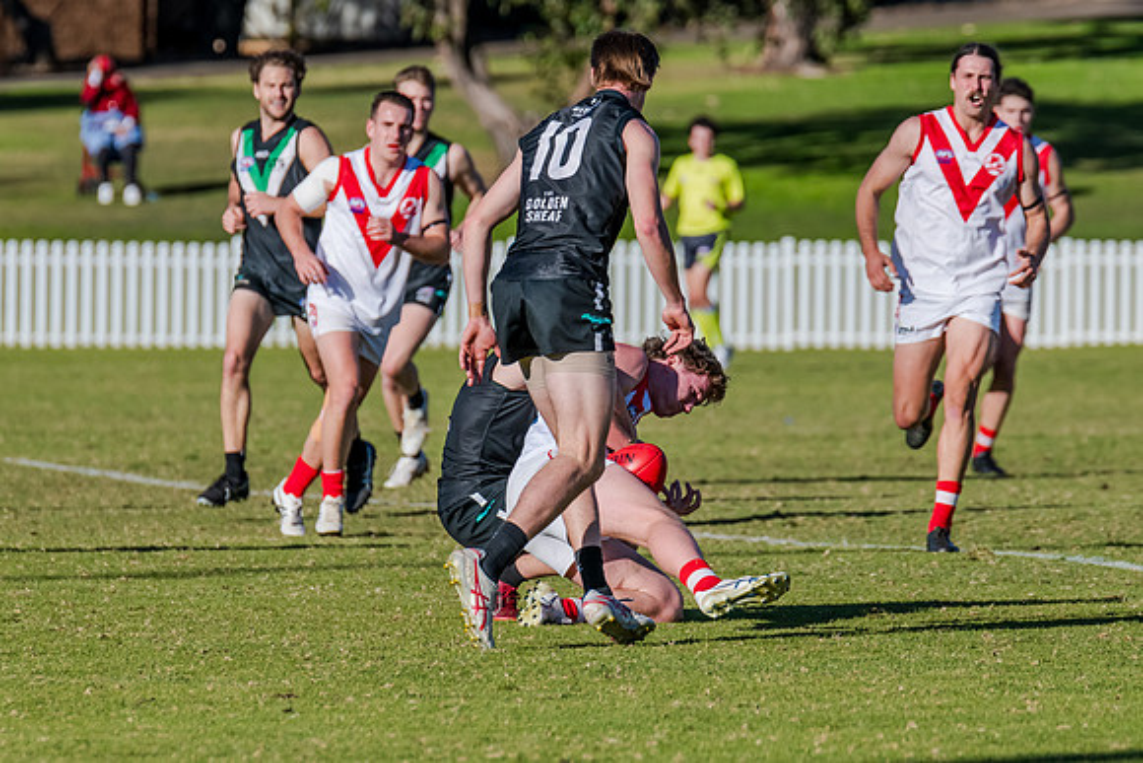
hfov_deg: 3.9
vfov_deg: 2.6
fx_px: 16902
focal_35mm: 532
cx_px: 692
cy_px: 420
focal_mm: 420
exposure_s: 1/2000
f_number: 8
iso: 640
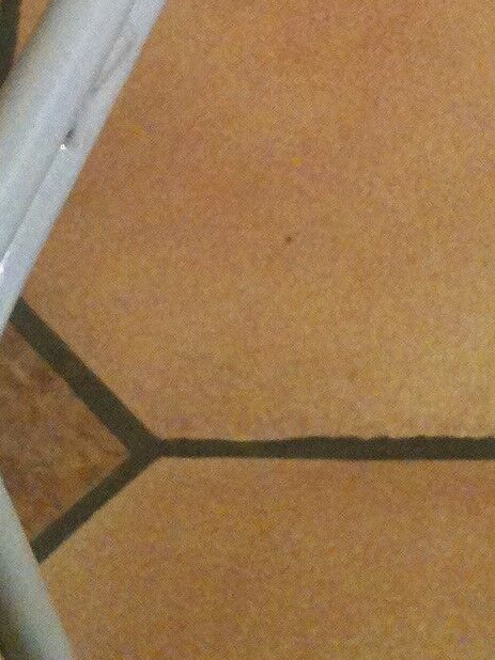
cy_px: -16
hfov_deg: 12.7
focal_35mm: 116
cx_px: 357
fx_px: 2213
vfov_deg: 16.6
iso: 250
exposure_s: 1/17
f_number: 2.8
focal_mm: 3.85
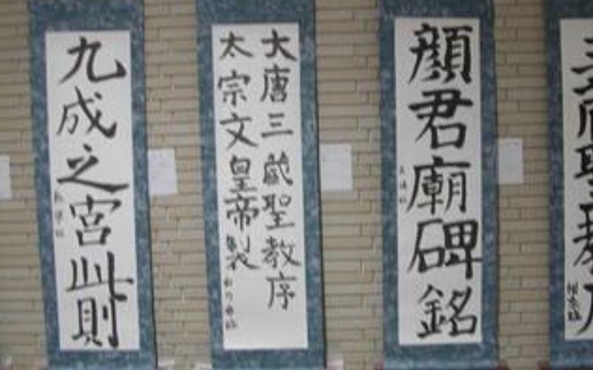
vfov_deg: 27.4
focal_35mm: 47
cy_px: 173
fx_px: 759
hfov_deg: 42.6
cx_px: 340
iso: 76
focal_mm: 5.8
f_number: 2.8
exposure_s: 1/6
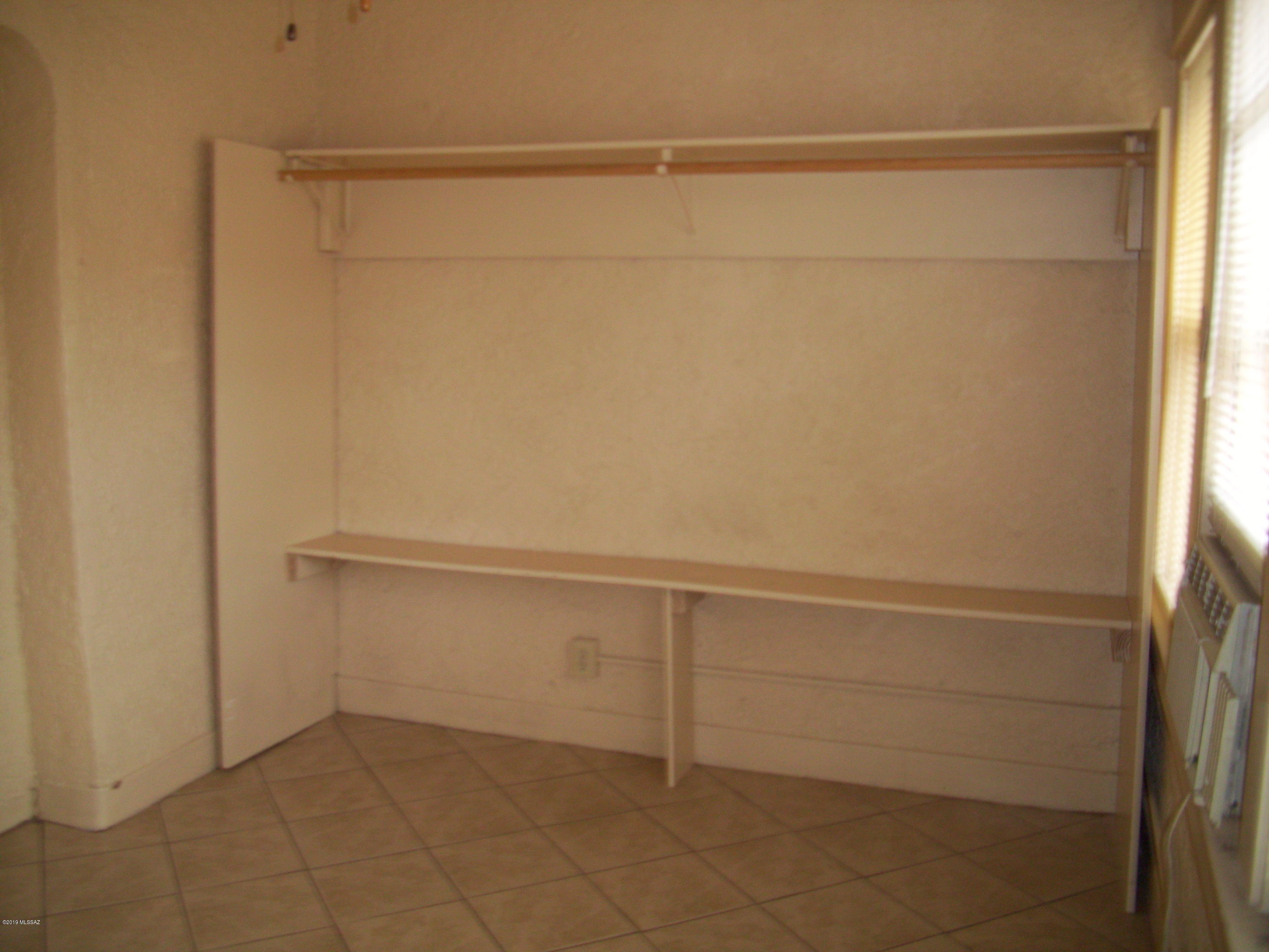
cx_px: 634
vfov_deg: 44.2
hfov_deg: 56.8
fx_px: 1173
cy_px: 476
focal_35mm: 32
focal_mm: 5.7
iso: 80
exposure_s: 1/40
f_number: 2.9
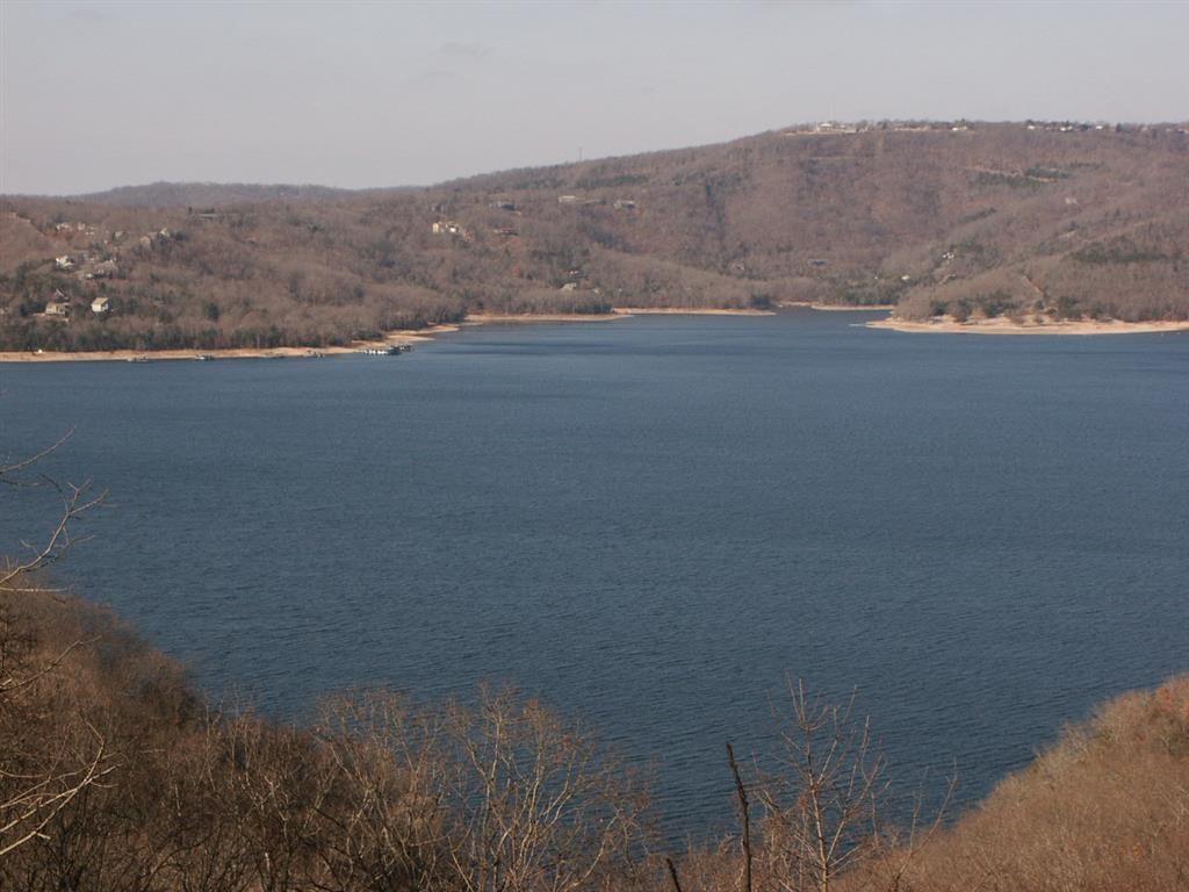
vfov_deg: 17.8
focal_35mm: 83
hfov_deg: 23.6
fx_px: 2851
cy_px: 446
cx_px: 594
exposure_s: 1/500
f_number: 6.7
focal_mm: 20.7
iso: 100
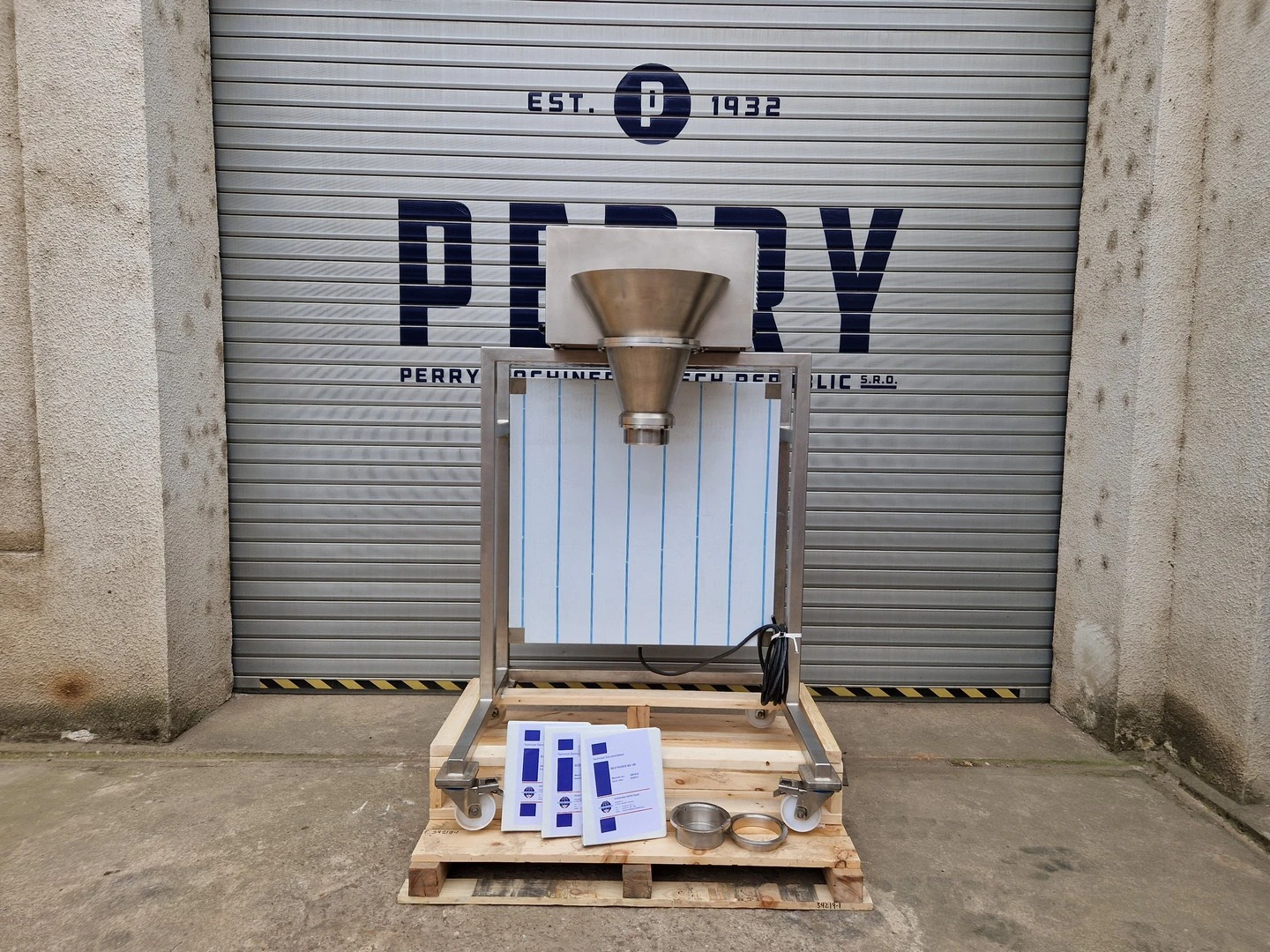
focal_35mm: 23
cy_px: 476
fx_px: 844
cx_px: 635
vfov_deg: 58.9
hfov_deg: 73.9
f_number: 1.8
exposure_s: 1/304
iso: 50
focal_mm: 5.4
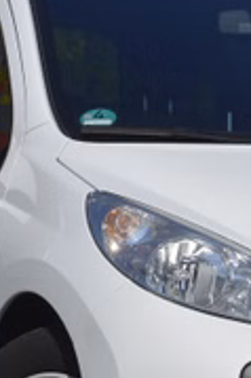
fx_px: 2703
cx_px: 312
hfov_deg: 5.3
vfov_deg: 8.0
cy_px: 353
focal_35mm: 258
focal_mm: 48
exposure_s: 1/500
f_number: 11
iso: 100
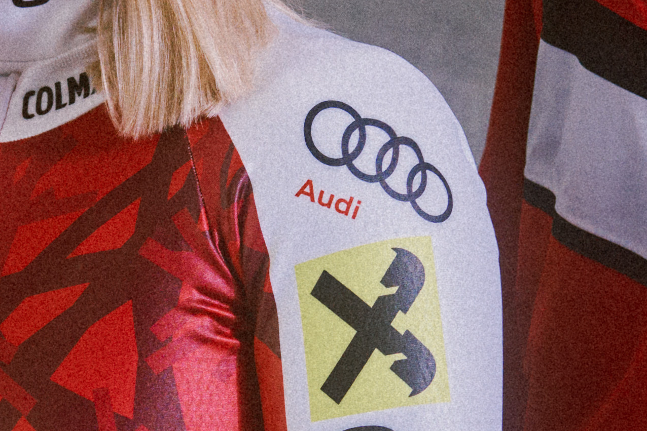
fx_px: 6632
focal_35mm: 369
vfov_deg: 3.7
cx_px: 104
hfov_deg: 5.6
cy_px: 131
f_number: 3.2
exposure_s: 1/200
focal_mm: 50
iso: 640
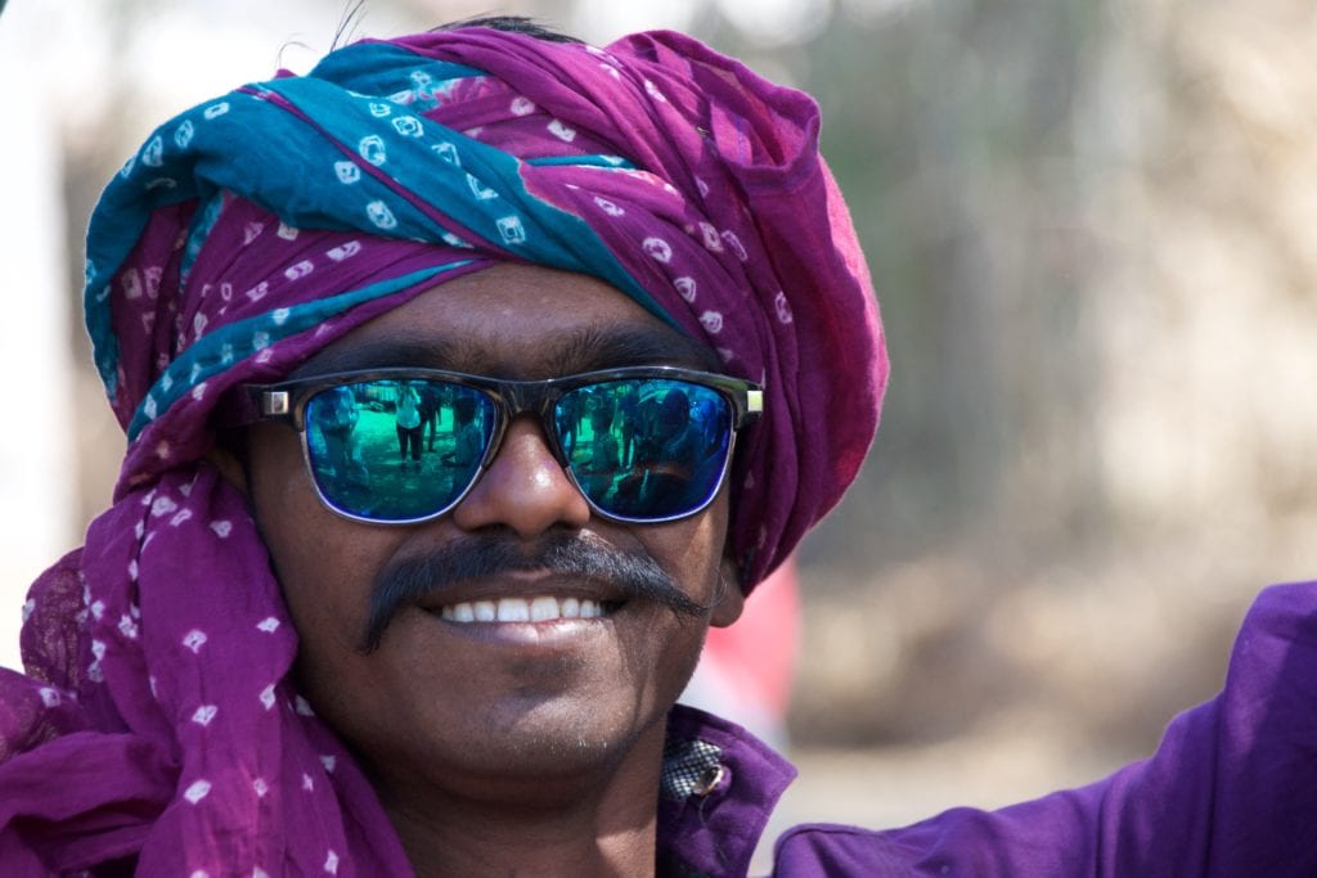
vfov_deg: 5.0
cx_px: 658
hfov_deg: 7.4
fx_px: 10153
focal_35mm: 278
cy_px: 439
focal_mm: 185
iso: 800
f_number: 6.3
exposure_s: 1/320
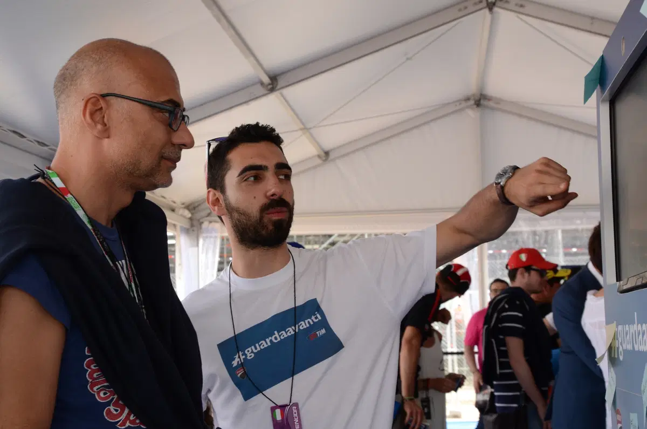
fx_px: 1211
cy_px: 214
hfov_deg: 29.9
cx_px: 324
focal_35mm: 68
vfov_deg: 20.1
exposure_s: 1/80
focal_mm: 45
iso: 400
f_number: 8
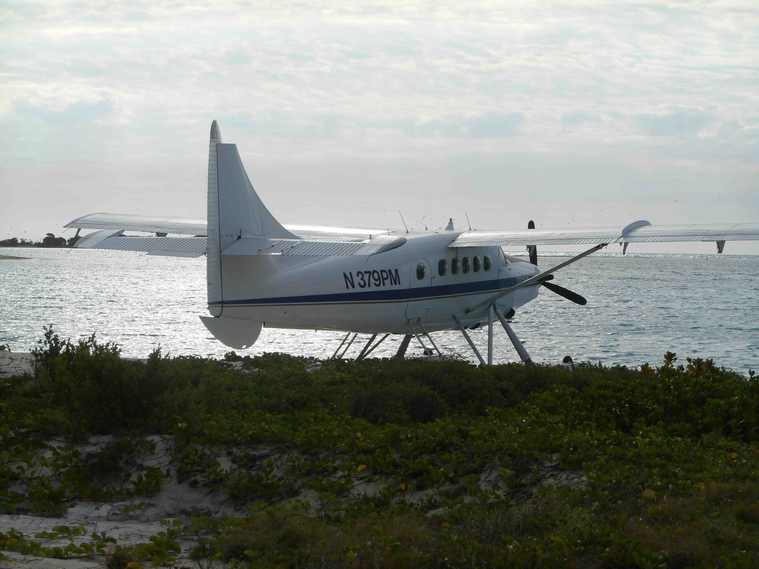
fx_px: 2017
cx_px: 380
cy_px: 284
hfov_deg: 21.3
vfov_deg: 16.1
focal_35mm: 92
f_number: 4.9
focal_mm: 16.4
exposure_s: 1/1000
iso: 80
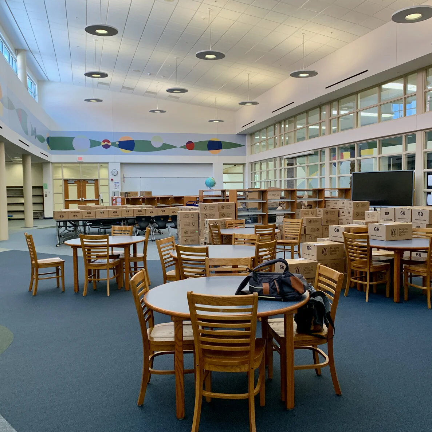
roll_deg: +1.1
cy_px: 215
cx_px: 233
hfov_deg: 52.5
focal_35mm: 31
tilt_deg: -3.4
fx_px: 438
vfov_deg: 52.5
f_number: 1.8
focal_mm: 4.25
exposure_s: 1/85
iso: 100
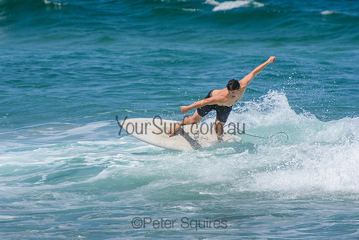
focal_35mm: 525
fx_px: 5236
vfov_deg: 2.6
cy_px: 120
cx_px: 180
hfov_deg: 3.9
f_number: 5.6
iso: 220
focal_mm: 350
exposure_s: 1/2000
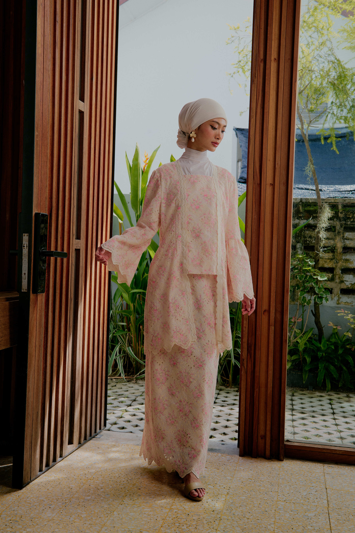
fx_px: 592
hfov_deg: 33.4
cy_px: 266
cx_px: 178
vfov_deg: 48.5
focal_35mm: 40
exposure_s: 1/125
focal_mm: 40
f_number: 6.3
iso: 200
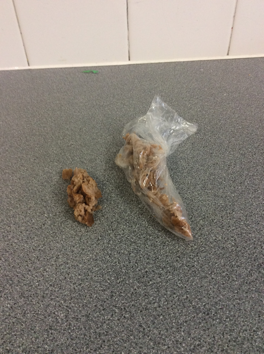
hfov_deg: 44.1
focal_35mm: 32
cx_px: 132
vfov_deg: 56.9
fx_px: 326
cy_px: 177
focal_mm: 3.3
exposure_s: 1/25
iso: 80
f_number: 2.4
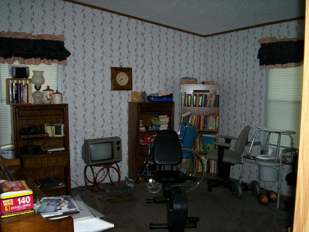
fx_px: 321
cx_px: 154
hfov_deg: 51.4
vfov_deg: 39.7
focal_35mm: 36
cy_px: 116
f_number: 4.5
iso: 140
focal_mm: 5.9
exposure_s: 1/64
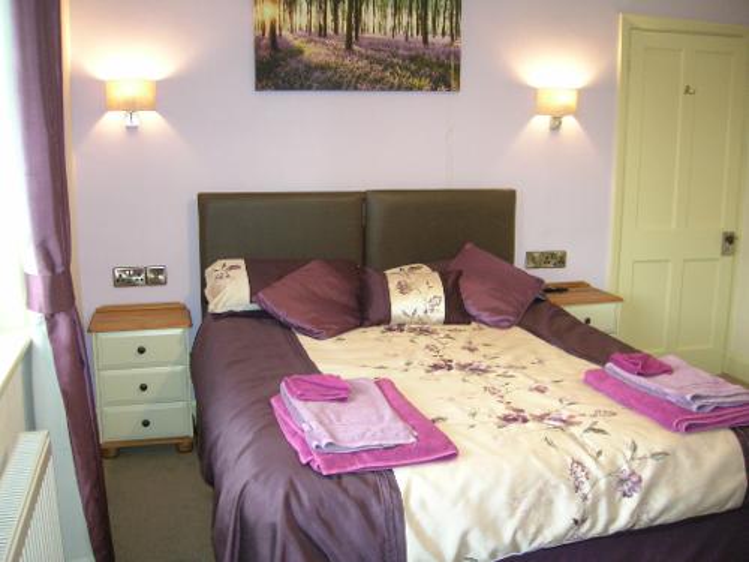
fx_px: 736
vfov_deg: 41.8
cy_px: 281
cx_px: 374
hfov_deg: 54.0
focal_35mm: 34
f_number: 2.9
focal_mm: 5.7
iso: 200
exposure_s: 1/20.6
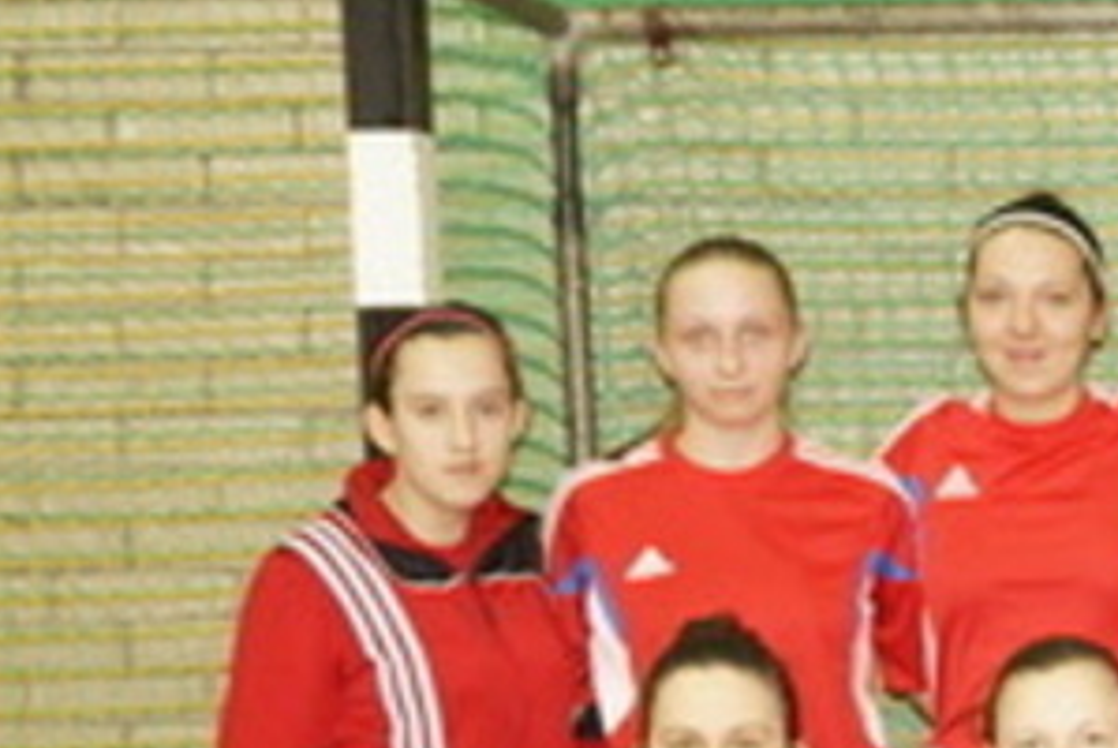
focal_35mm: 118
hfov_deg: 16.0
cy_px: 830
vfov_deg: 11.5
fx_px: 3668
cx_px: 1623
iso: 800
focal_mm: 24
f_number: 4.5
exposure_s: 1/60
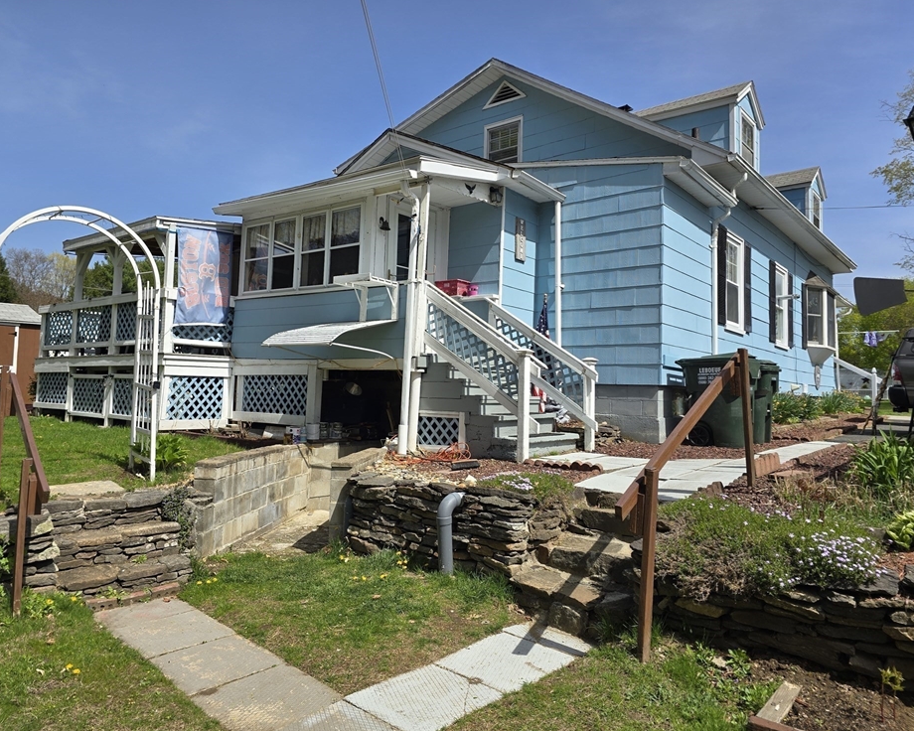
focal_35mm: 25
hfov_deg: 68.1
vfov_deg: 56.8
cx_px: 450
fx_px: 676
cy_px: 359
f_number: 1.7
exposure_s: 1/937
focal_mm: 6.3
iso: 12
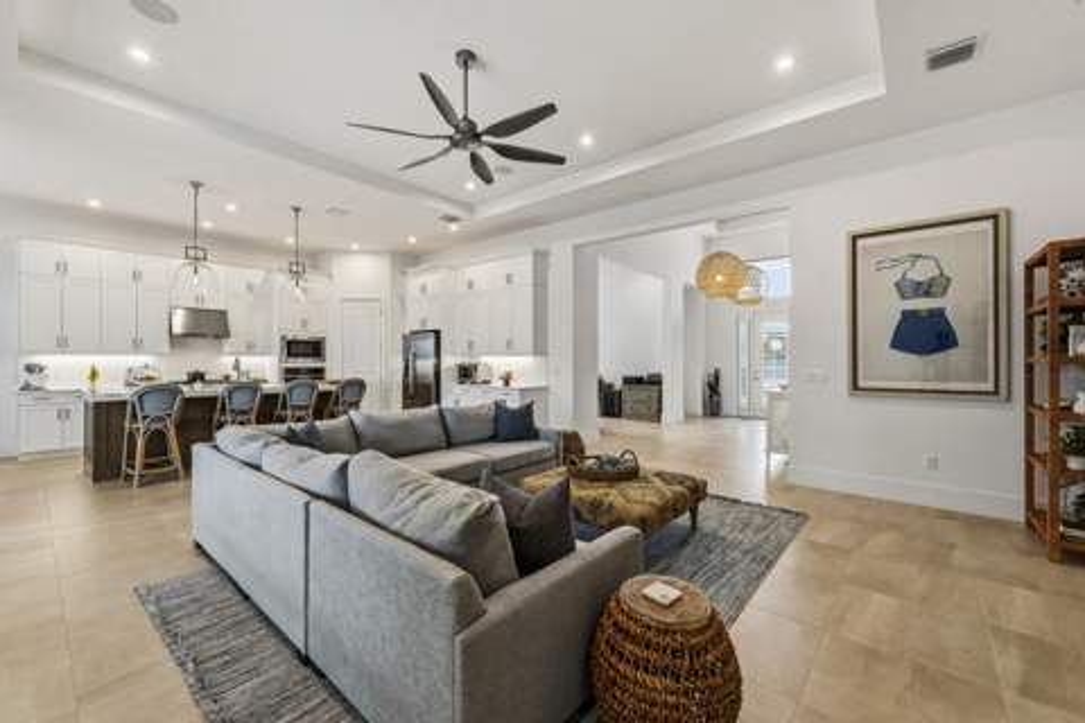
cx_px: 542
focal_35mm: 14
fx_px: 422
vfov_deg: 81.2
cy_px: 362
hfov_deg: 104.3
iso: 250
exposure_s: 1/5
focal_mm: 14
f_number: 9
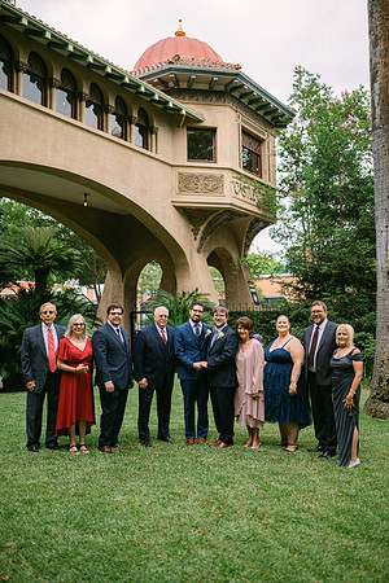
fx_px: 567
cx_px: 194
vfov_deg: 54.4
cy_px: 292
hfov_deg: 37.9
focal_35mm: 35
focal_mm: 35
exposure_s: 1/3200
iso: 125
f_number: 1.4
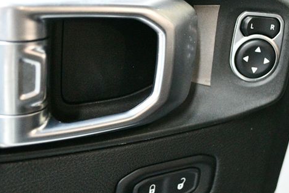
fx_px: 522
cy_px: 97
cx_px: 143
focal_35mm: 65
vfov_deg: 20.9
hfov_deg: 30.9
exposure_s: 1/60
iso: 12800
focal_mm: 32
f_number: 4.8
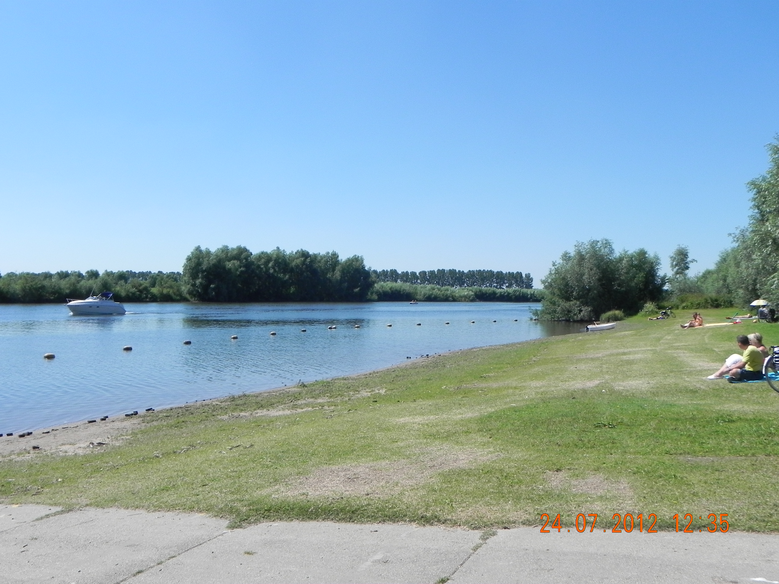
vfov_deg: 42.9
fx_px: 743
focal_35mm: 33
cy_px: 292
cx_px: 390
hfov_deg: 55.4
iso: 160
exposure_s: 1/423
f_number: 7.1
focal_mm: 5.9
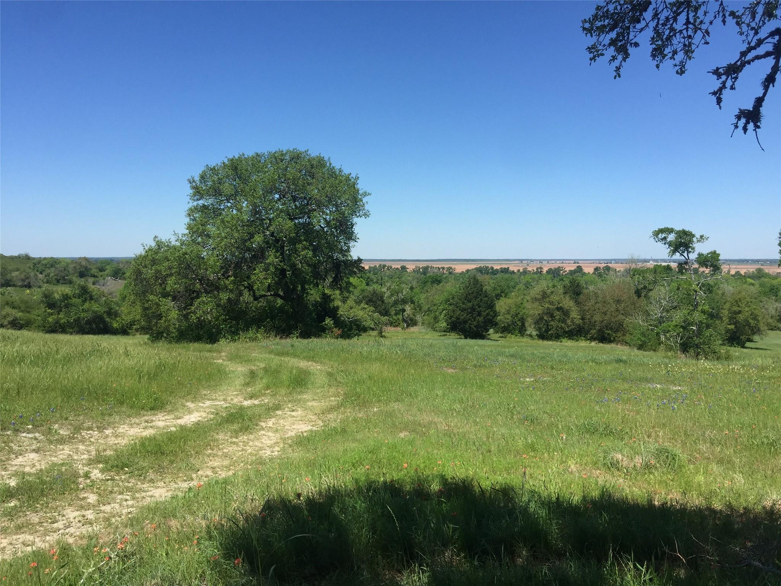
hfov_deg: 61.7
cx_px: 390
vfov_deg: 48.2
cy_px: 293
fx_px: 654
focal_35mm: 29
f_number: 2.2
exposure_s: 1/2083
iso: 32
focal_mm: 4.15
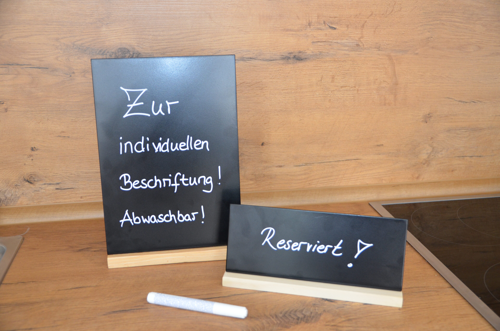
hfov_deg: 49.6
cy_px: 166
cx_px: 250
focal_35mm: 39
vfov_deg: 34.1
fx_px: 541
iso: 640
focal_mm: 26
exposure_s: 1/60
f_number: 3.2
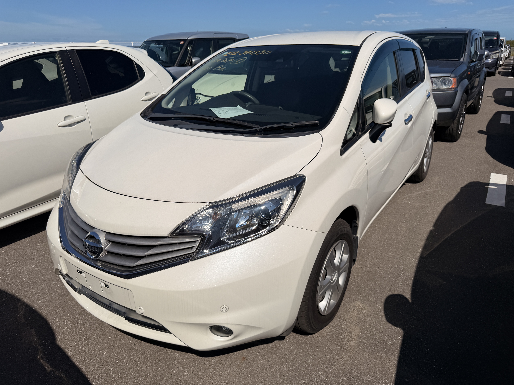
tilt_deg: -15.4
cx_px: 257
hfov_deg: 71.6
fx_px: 356
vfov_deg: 56.8
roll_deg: +2.7
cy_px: 192
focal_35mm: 24
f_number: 1.78
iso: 80
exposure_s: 1/17544
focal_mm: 6.76
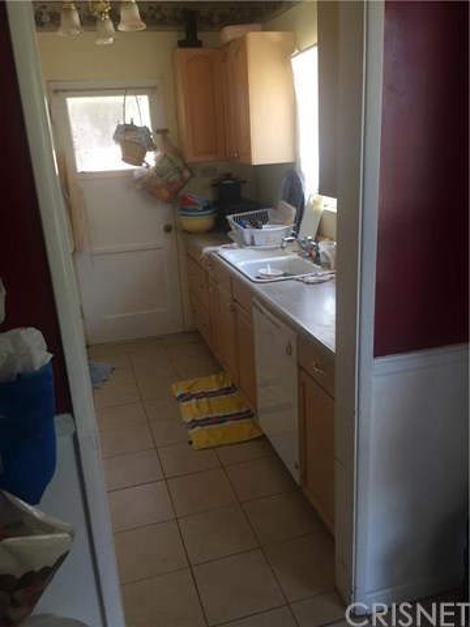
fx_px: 525
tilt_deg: -18.3
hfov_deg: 48.2
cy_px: 314
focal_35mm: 29
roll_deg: +4.2
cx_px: 235
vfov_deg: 61.7
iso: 64
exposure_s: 1/30
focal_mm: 4.15
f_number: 2.2
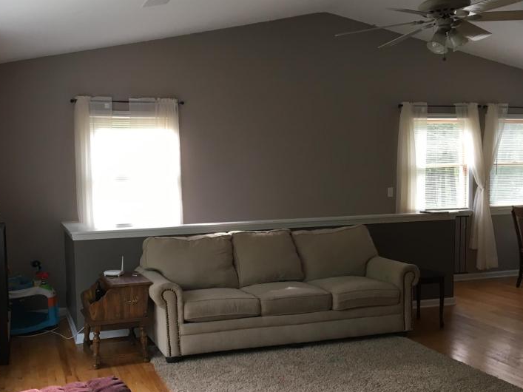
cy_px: 223
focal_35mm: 42
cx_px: 237
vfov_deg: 34.3
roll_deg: +0.3
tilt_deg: -5.0
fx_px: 634
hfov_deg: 44.7
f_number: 2.2
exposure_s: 1/30
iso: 50
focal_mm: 4.15
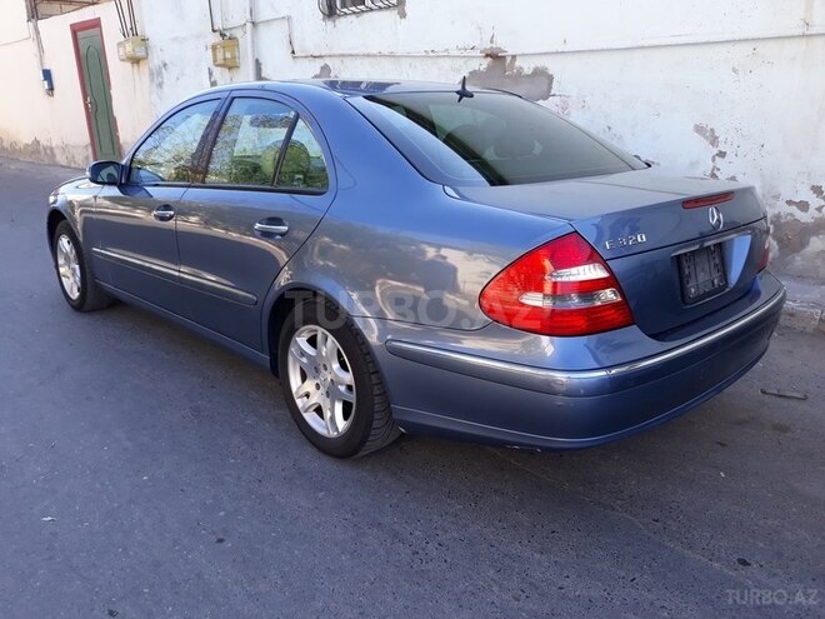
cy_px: 310
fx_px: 643
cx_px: 412
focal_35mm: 27
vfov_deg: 51.4
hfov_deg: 65.3
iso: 40
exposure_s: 1/258
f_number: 1.7
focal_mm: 3.71
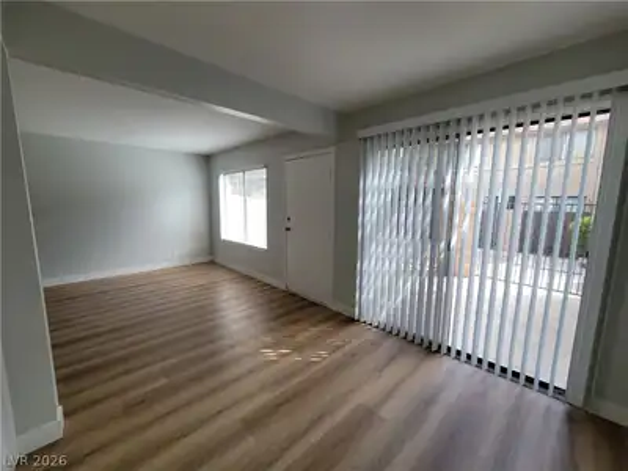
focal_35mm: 13
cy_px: 236
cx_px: 314
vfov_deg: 89.9
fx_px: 236
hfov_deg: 106.2
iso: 50
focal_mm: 2.2
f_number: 2.2
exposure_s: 1/123
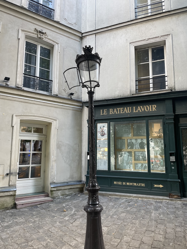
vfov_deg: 67.3
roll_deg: -0.7
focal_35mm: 26
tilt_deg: +10.6
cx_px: 94
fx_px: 187
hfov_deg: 53.1
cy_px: 124
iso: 80
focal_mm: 4.2
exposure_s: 1/121
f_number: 1.6
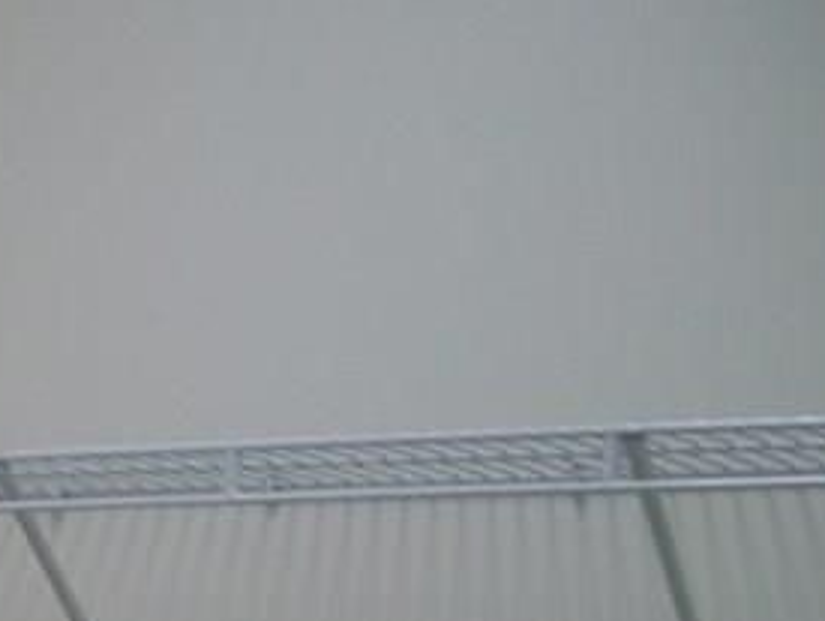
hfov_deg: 14.6
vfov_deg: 12.0
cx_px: -621
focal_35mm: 119
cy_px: 906
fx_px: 2840
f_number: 2.9
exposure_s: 1/30
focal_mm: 5.7
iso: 80
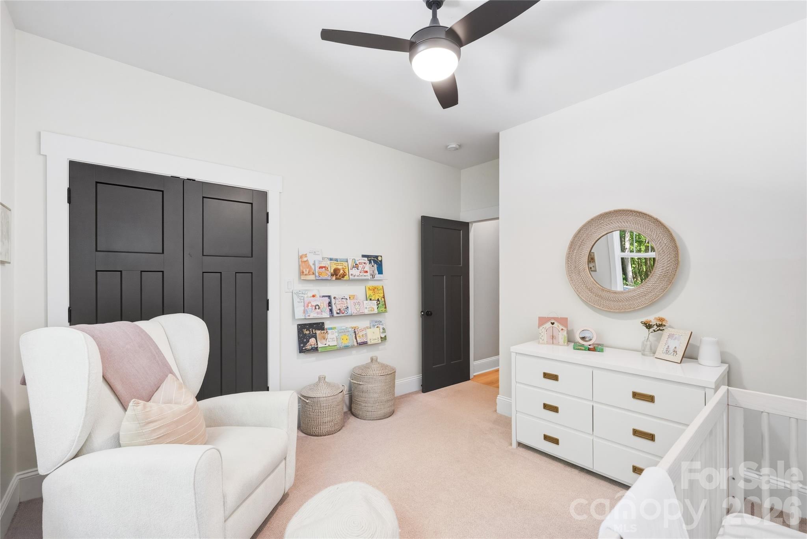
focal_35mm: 15
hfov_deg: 100.4
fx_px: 336
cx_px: 404
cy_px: 270
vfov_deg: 77.4
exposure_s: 2.5
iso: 100
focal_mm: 15
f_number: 10
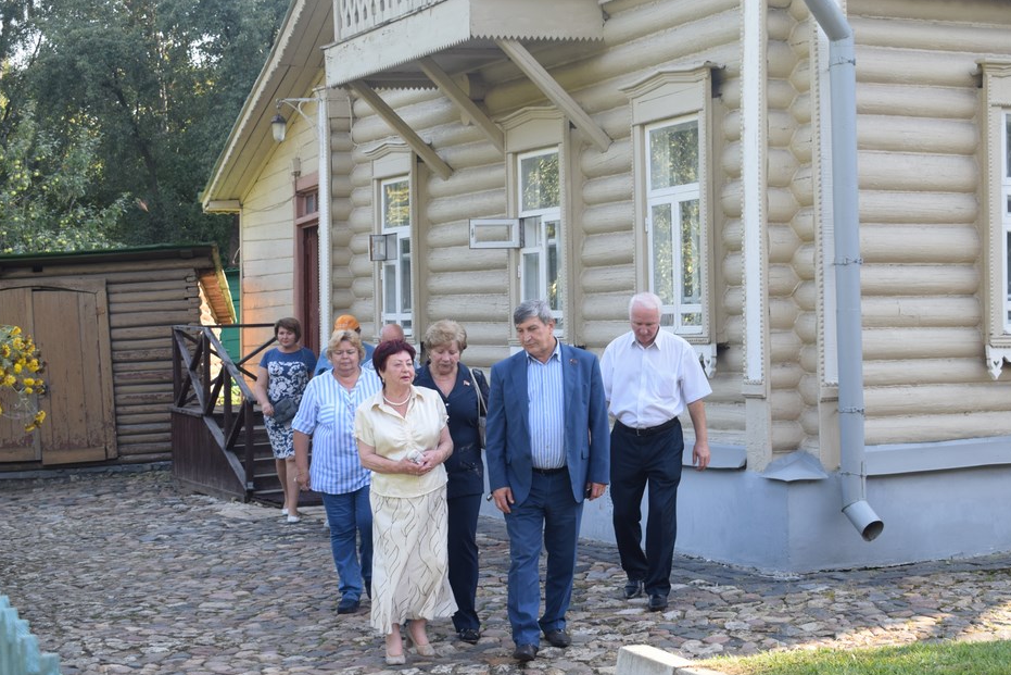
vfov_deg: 20.6
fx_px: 1854
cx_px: 539
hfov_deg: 30.5
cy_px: 365
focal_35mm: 66
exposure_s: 1/160
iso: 400
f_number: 6.3
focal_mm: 40
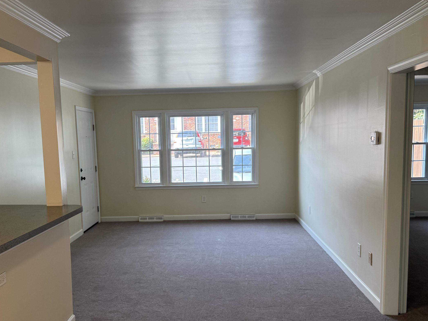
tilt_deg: -6.3
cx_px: 199
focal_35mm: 35
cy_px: 190
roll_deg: +1.6
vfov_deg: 40.5
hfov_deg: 52.6
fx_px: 433
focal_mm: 6.76
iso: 125
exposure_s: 1/120
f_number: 1.78
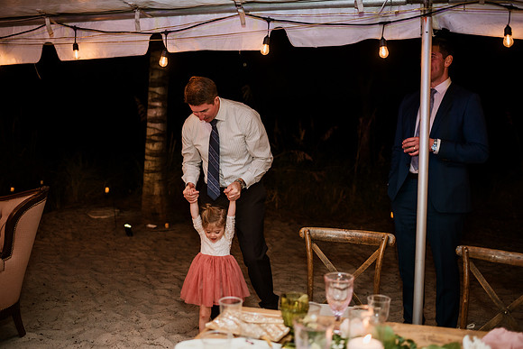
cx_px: 262
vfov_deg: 37.9
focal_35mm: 35
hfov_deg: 54.4
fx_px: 509
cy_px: 174
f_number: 2
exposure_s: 1/200
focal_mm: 35
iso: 500
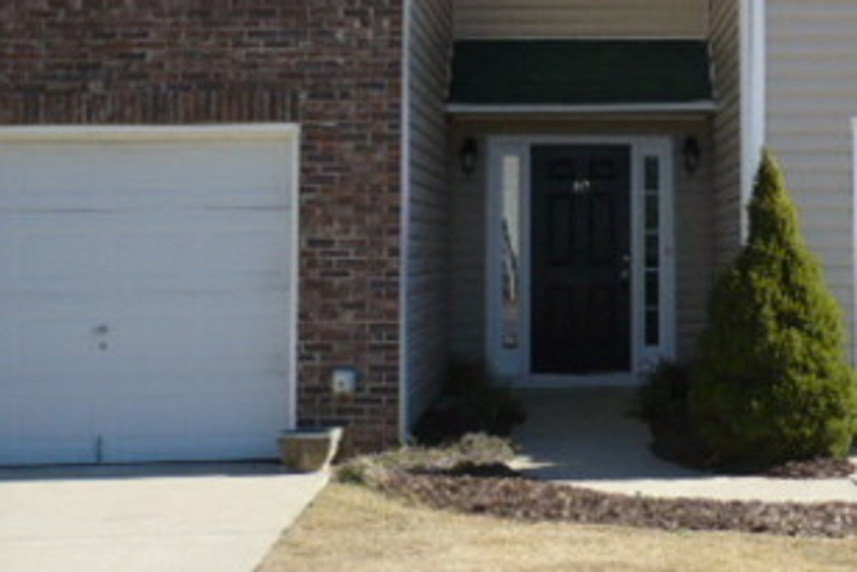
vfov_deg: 17.0
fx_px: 1881
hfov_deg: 24.3
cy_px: 50
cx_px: 895
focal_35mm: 79
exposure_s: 1/1000
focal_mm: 5.8
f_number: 2.8
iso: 100
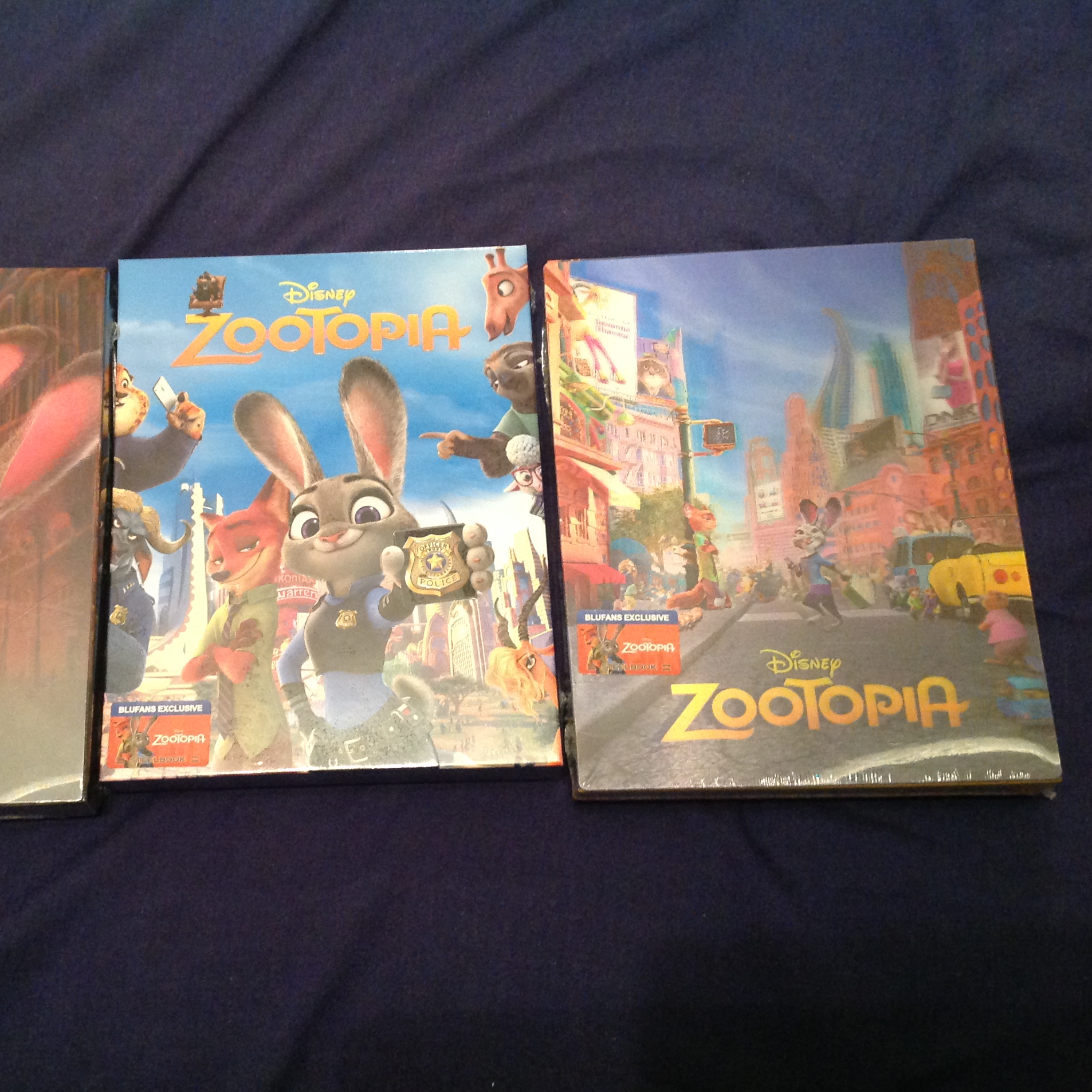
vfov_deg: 40.0
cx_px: 385
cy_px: 552
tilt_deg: -76.3
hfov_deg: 39.7
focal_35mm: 42
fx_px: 1499
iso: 320
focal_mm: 4.28
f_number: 2.4
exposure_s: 1/15
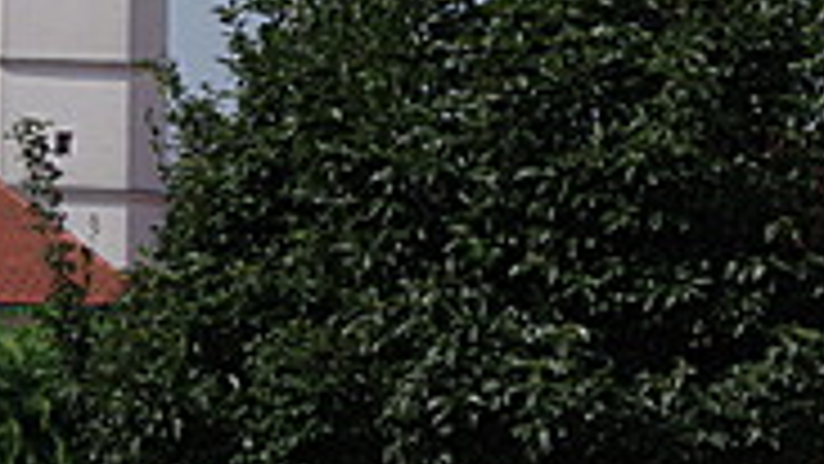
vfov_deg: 3.4
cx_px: 1103
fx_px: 7889
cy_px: 47
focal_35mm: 361
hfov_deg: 5.9
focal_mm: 63
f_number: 10
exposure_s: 1/400
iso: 200
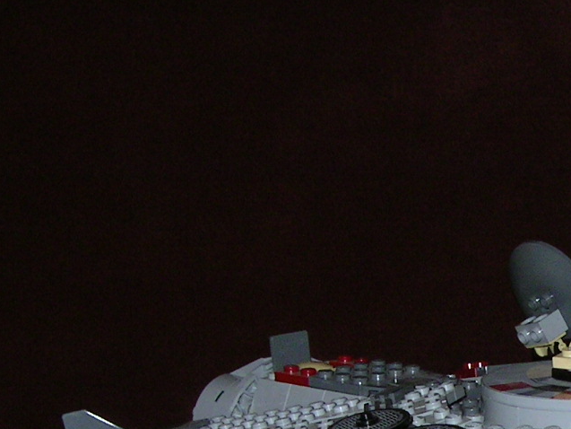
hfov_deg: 19.2
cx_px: 626
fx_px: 1617
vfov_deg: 14.6
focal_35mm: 98
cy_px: 530
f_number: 5.3
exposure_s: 1/33.3
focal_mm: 6.2
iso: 100
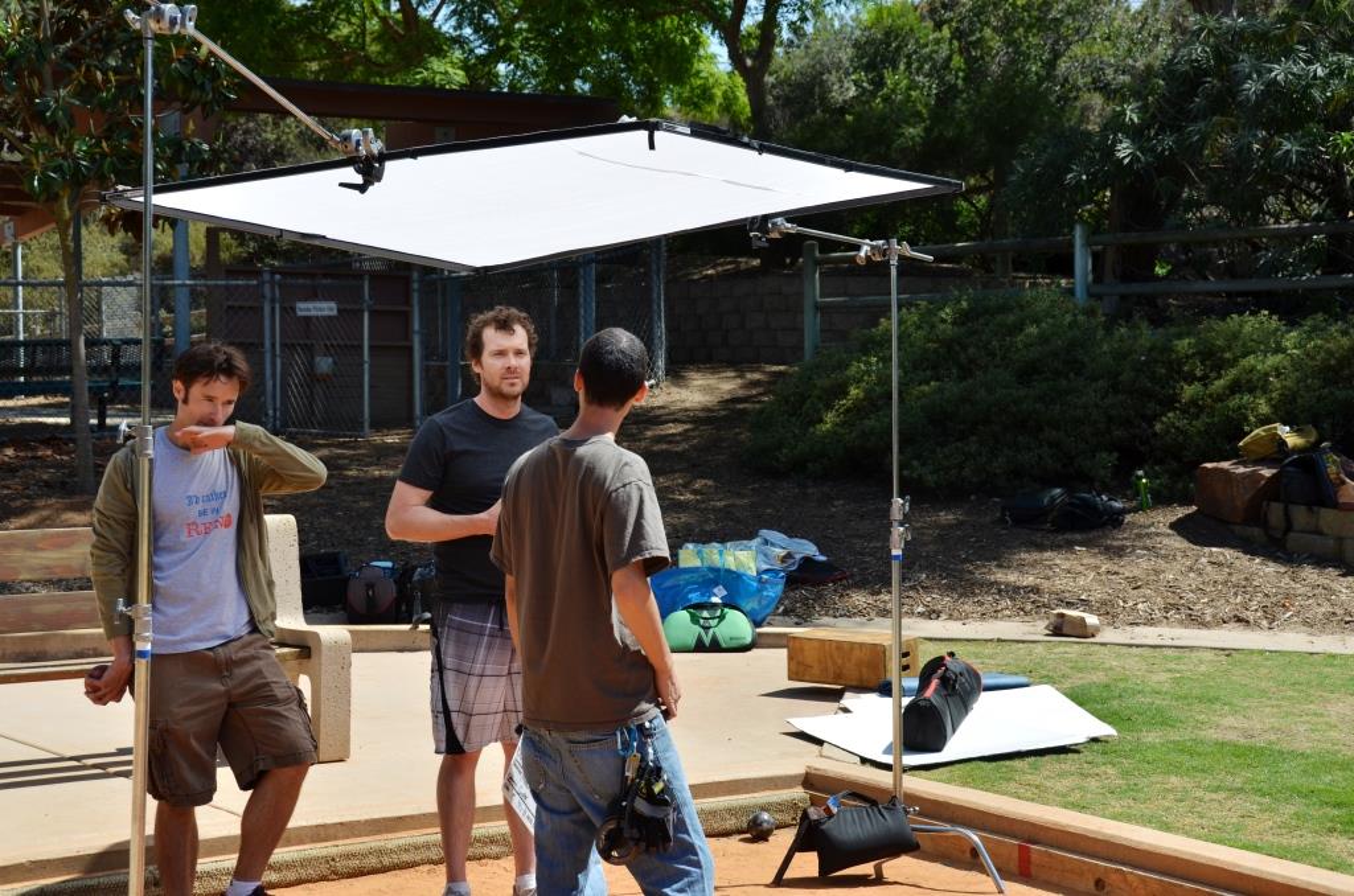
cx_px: 677
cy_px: 448
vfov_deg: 18.8
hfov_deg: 28.1
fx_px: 2702
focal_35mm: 72
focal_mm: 48
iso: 100
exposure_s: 1/250
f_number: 8
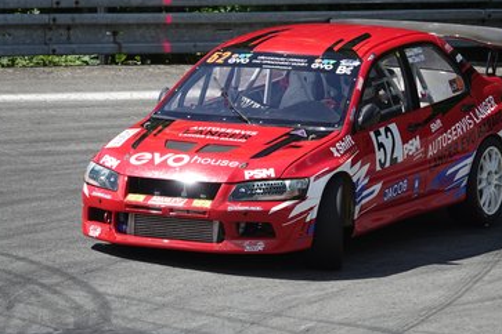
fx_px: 5703
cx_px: 296
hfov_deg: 5.0
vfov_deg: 3.4
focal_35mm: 409
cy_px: 171
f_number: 4
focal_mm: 120.91
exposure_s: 1/800
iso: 125
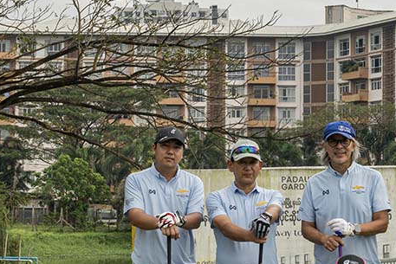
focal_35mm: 63
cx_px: 148
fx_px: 693
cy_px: 241
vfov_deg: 21.1
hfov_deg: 31.7
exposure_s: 1/250
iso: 220
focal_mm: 30
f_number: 8
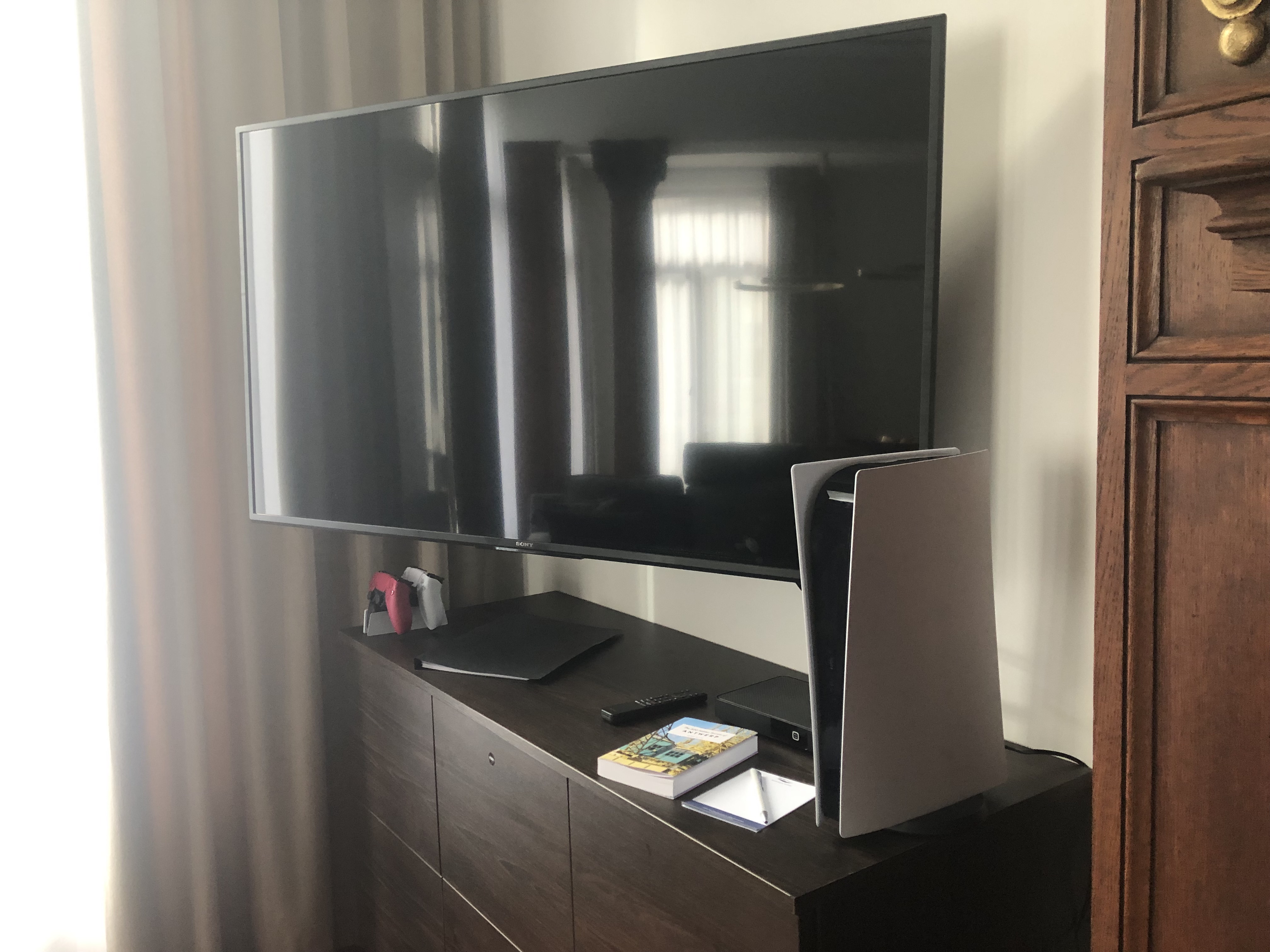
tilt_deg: -4.4
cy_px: 476
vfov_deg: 49.7
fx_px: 1027
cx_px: 635
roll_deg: +1.0
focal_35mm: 28
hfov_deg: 63.4
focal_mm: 3.99
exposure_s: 1/15
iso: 80
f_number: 1.8
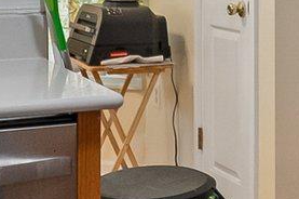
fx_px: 921
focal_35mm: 111
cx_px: 252
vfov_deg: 12.1
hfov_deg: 18.2
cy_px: -26
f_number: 5.6
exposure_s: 1/40
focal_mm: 10
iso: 400
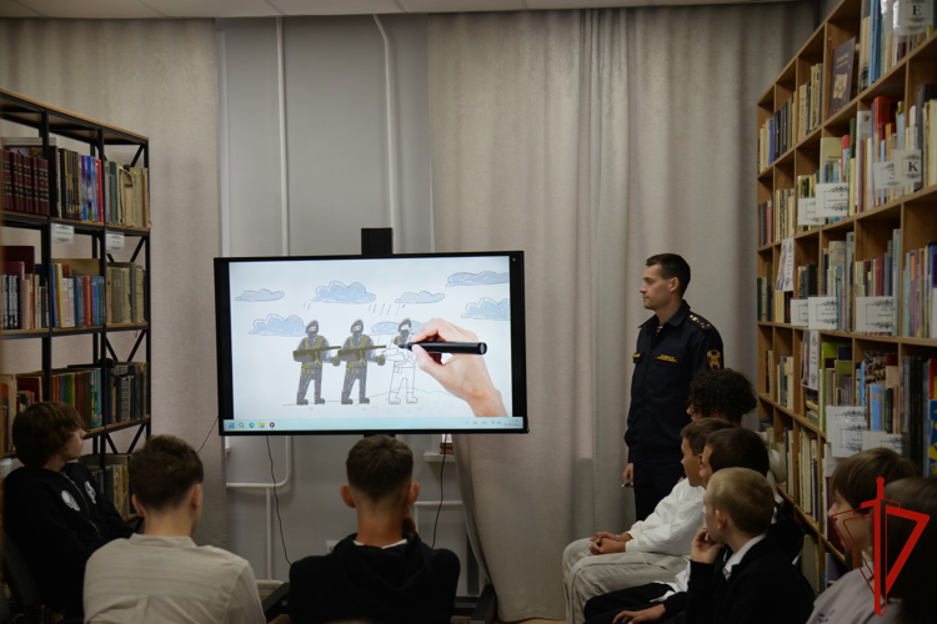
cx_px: 468
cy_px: 312
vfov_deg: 28.1
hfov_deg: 41.1
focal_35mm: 48
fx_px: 1249
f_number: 4
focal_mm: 48
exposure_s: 1/60
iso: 400
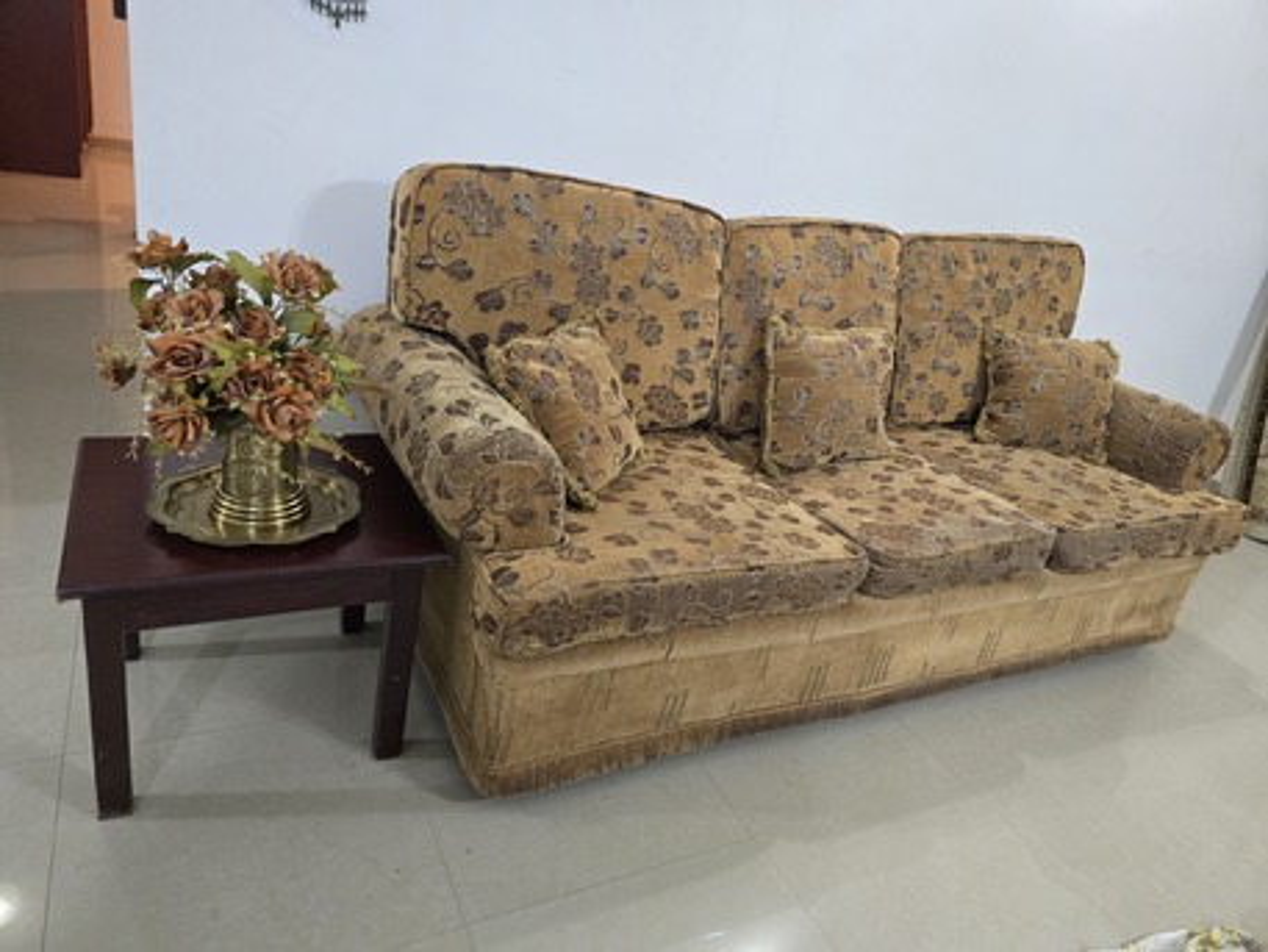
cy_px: 476
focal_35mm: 23
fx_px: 843
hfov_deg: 73.9
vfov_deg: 58.9
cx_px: 634
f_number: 1.7
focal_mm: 6.3
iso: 1250
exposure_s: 1/100
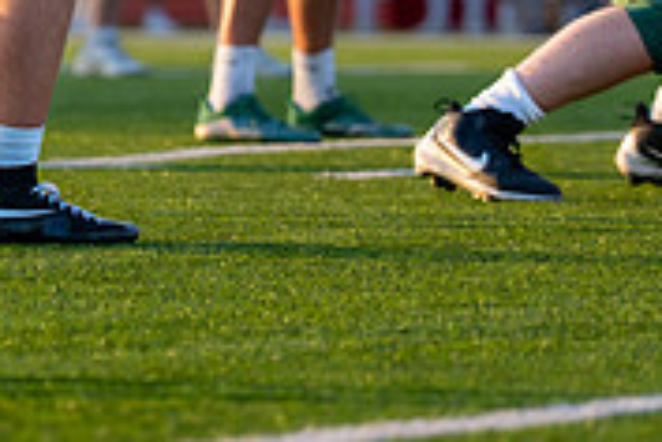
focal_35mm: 583
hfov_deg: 3.5
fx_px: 10720
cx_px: 95
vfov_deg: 2.4
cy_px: -277
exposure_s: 1/1250
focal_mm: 145
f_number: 2.8
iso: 200
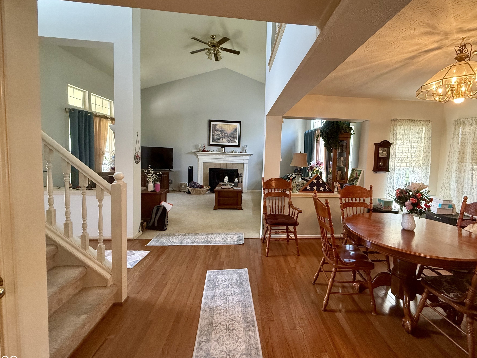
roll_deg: -1.5
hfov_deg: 94.1
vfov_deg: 78.0
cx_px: 266
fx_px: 220
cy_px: 167
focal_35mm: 16
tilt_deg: -3.5
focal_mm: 2.22
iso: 500
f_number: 2.2
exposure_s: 1/120
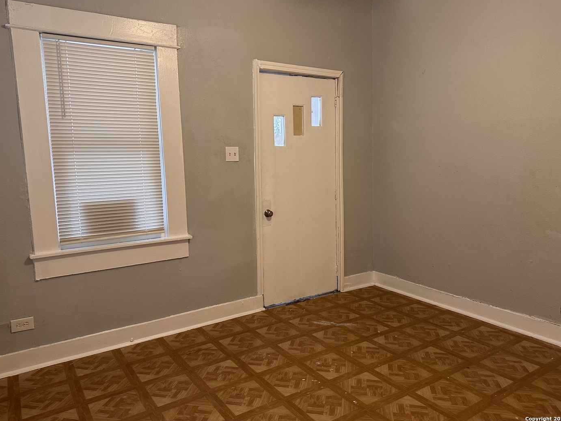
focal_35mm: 25
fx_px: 405
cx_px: 276
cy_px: 209
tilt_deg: -6.3
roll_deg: +1.0
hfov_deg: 69.4
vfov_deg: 54.9
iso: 250
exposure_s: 1/60
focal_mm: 6.86
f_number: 1.78
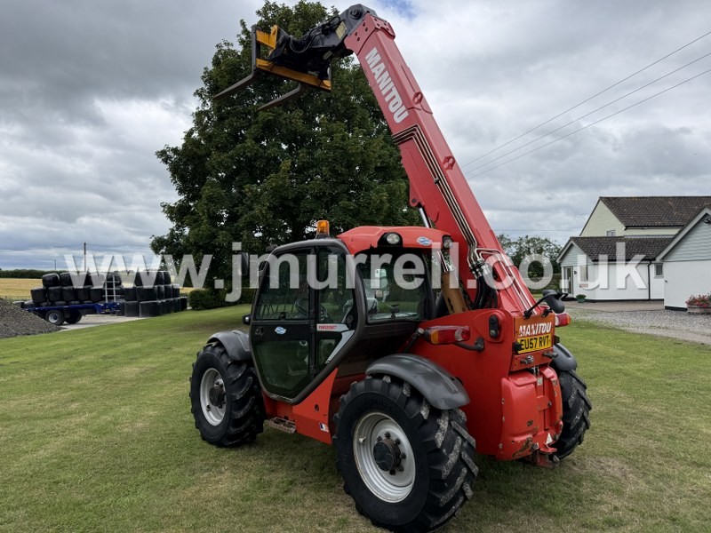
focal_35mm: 24
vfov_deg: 56.8
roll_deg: +0.9
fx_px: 493
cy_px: 266
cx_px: 356
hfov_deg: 71.6
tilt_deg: +1.4
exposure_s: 1/4975
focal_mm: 6.76
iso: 100
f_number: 1.78
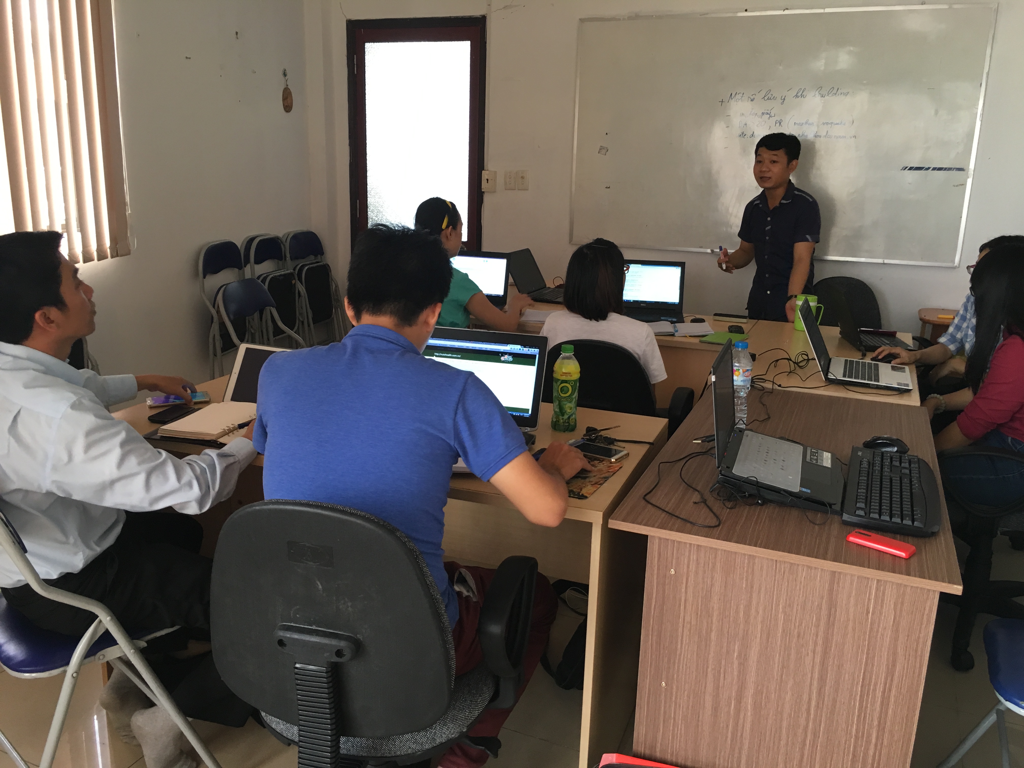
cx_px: 512
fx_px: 858
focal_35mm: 29
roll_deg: -2.3
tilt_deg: -13.4
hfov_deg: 61.7
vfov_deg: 48.2
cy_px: 384
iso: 125
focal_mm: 4.15
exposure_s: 1/33
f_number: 2.2
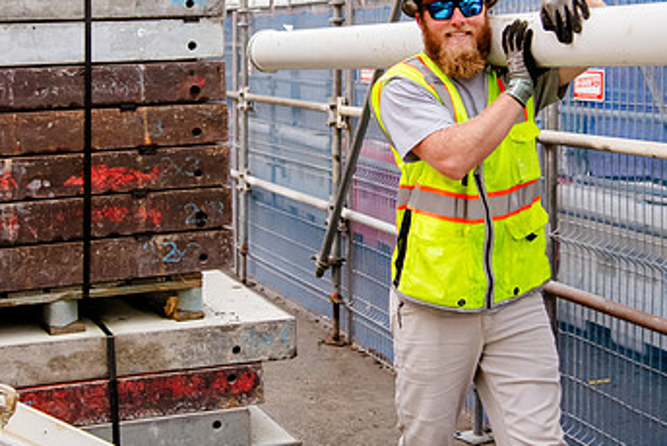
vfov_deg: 17.8
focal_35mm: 76
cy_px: 82
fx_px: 1409
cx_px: 312
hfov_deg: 26.6
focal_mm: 44
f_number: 4
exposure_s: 1/200
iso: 2500
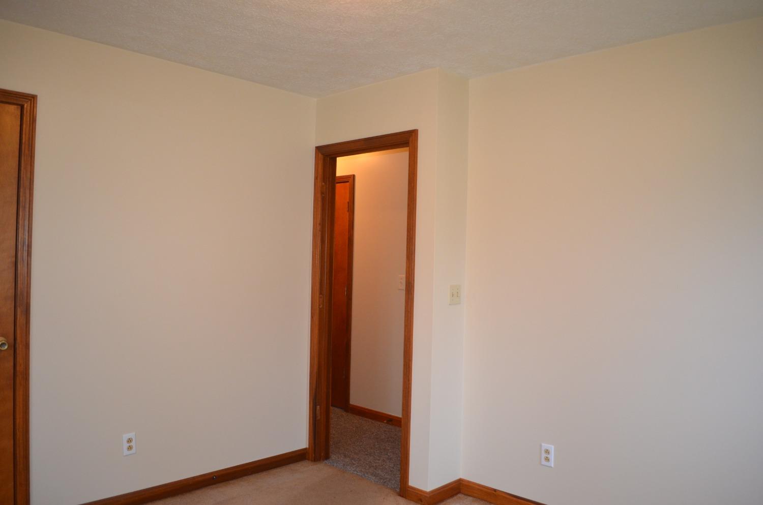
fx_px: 571
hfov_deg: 67.5
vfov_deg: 47.7
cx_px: 382
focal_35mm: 27
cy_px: 252
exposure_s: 1/60
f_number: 3.5
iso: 1000
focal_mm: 18
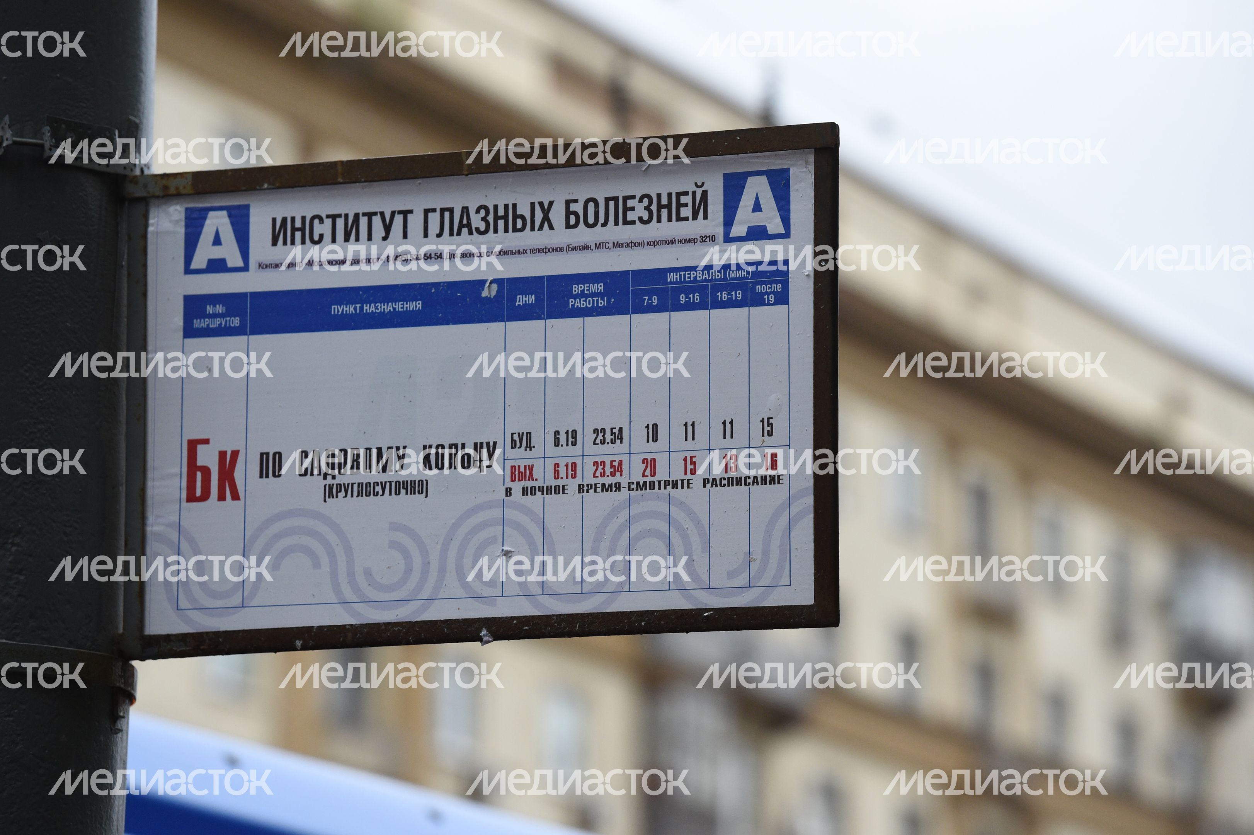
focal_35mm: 150
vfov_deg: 9.1
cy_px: 418
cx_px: 627
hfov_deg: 13.7
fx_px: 5222
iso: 2500
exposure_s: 1/2000
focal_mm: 150
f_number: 5
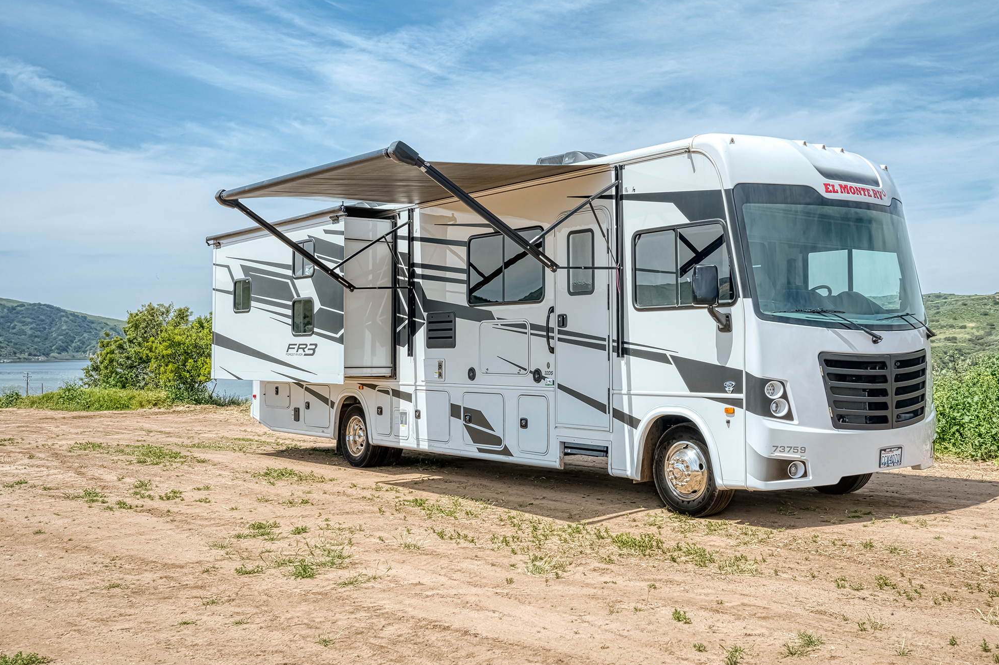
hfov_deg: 53.0
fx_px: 998
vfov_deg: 36.8
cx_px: 564
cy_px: 330
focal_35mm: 36
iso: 200
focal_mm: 30
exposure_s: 1/2000
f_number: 8
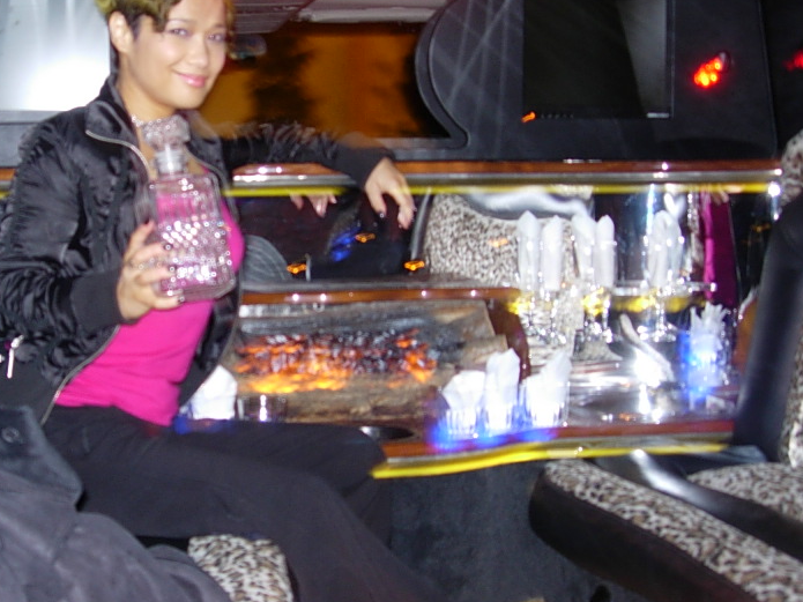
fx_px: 1299
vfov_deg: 26.1
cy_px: 289
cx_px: 260
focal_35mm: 56
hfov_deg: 34.0
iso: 79
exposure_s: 1
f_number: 2.8
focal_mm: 7.8
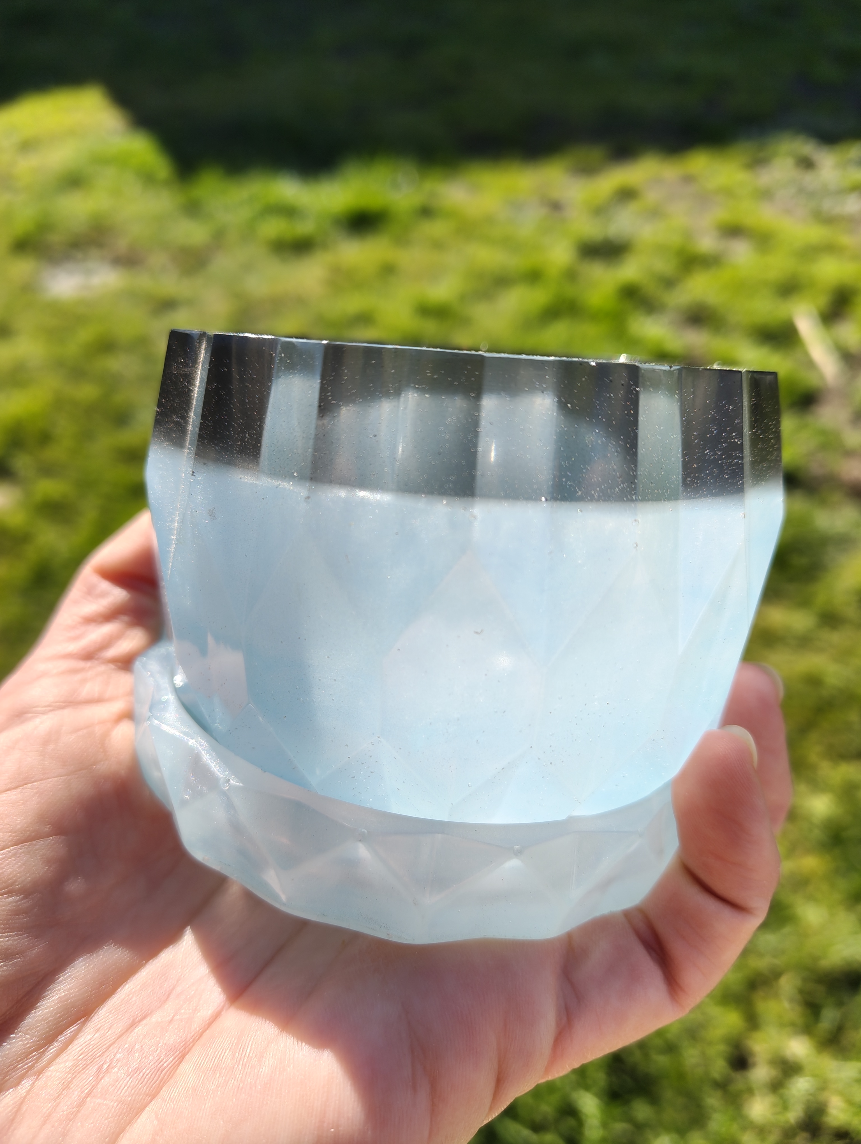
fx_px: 794
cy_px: 572
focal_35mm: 24
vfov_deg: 71.5
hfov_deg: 56.9
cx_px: 430
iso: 50
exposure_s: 1/525
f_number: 1.88
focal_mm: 5.56
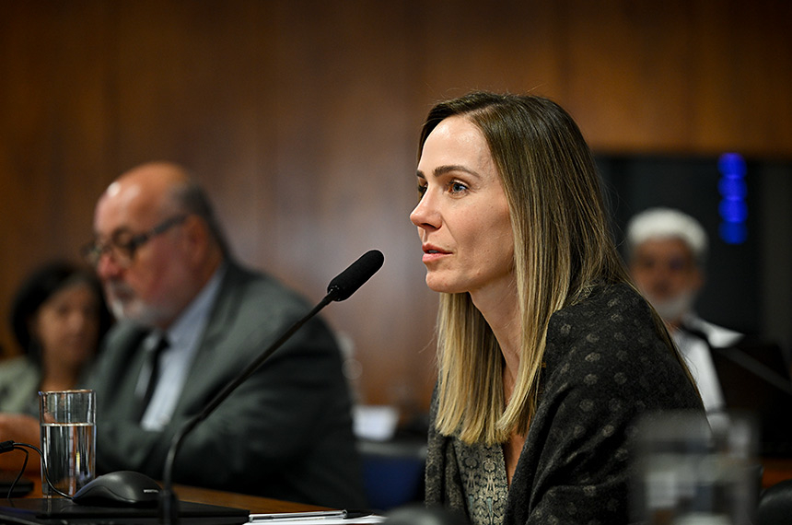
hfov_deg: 17.8
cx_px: 396
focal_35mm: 115
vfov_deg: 11.9
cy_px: 262
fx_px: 2525
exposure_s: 1/200
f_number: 2.8
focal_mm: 115
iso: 1600
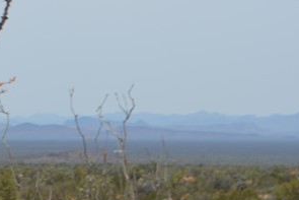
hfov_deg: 6.7
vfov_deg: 4.5
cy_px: 91
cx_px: -203
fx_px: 2516
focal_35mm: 303
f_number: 9
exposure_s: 1/320
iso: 100
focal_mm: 55
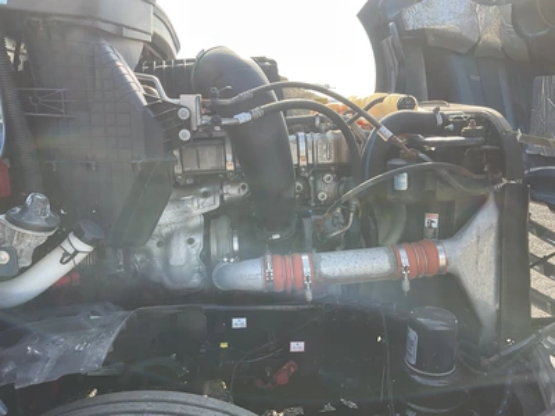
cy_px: 208
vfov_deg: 48.2
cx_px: 278
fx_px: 465
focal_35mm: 29
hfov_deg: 61.7
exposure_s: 1/362
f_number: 1.8
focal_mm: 3
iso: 25
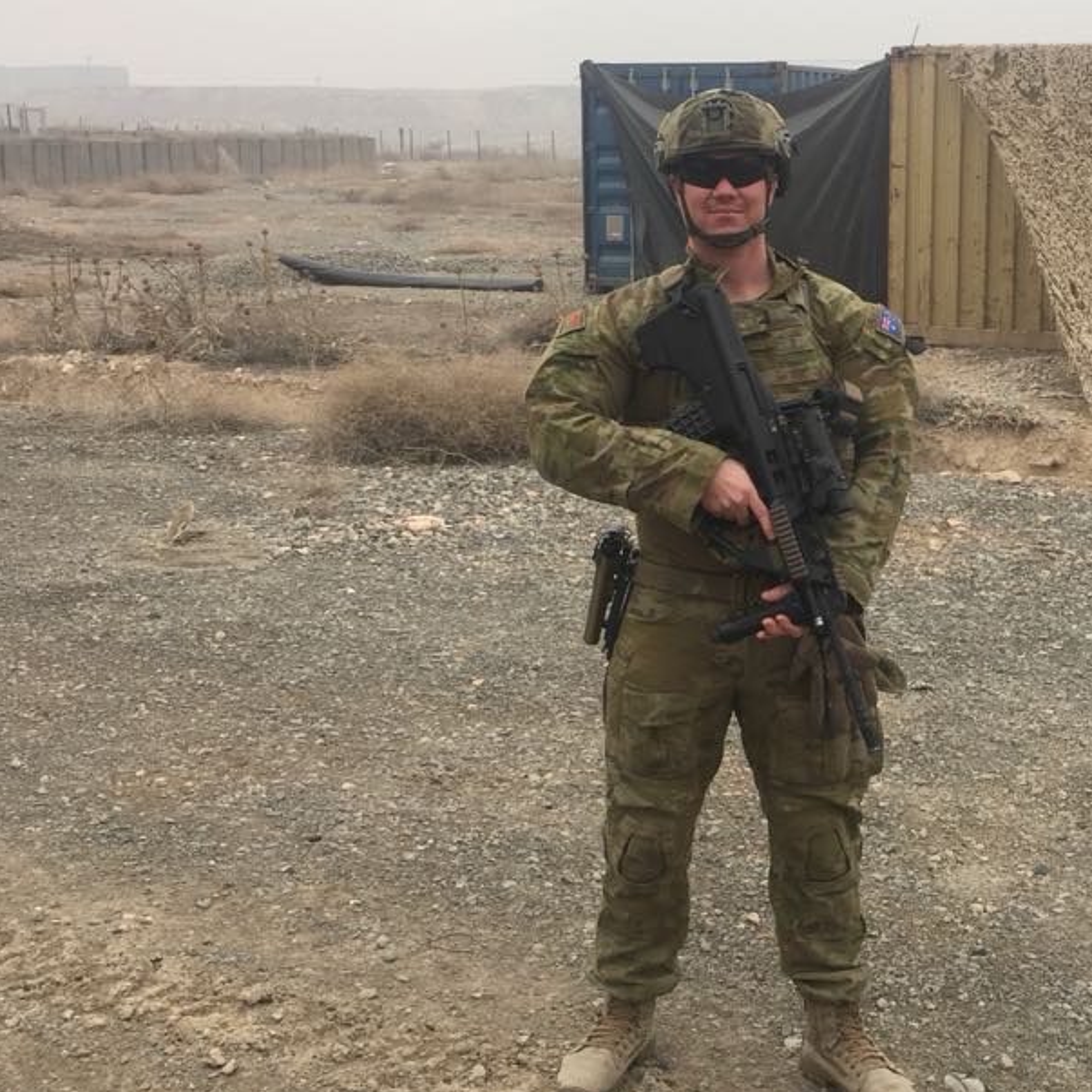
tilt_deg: -9.6
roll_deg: +0.5
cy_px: 493
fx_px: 1820
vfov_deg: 33.4
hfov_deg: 32.9
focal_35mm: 51
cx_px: 777
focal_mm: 4.15
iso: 32
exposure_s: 1/304
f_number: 2.2
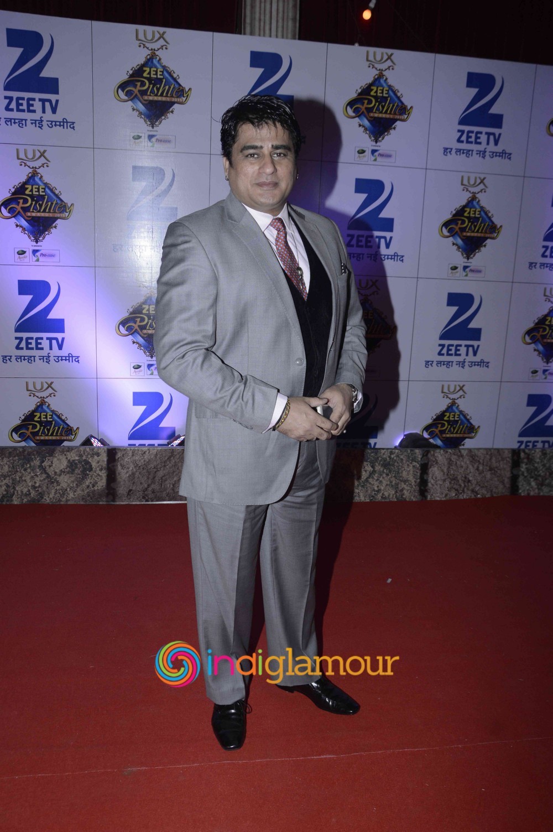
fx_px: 623
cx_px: 276
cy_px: 416
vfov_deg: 67.4
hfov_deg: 47.8
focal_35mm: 27
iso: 400
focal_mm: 18
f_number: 7.1
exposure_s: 1/200
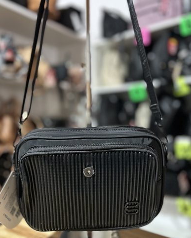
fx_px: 198
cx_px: 96
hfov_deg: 51.6
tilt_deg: -0.9
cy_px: 122
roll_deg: +0.8
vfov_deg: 62.2
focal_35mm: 28
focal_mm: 5.7
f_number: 1.5
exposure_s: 1/33
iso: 500
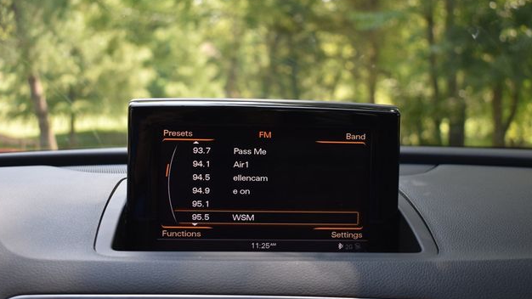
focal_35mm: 45
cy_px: 135
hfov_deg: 45.5
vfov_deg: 26.5
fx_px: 635
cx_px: 261
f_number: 4.2
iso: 450
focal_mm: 28
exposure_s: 1/250
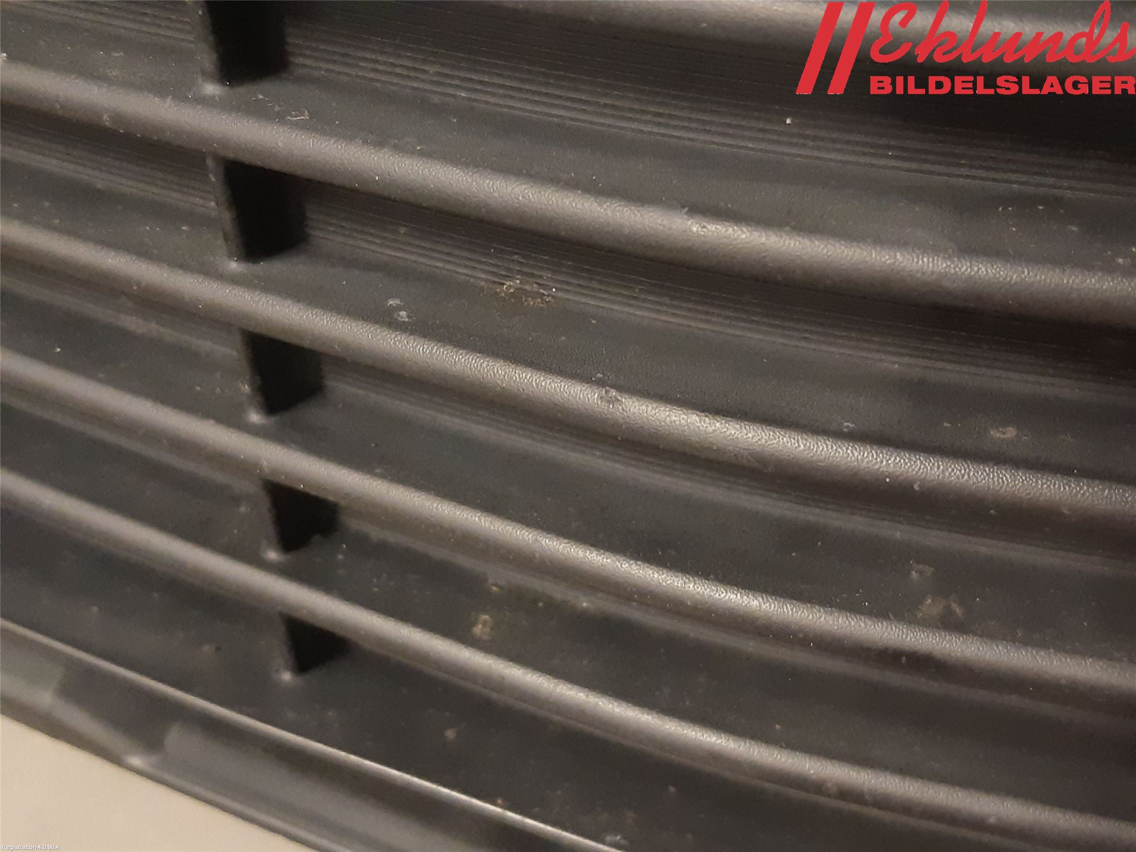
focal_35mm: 26
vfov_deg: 53.1
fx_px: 853
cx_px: 568
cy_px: 426
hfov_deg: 67.3
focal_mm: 3.93
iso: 250
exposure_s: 1/33
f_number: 1.7
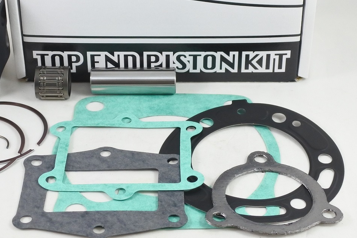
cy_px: 32
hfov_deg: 30.4
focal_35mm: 66
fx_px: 655
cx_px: 135
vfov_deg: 20.3
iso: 500
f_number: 4
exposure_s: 1/125
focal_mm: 12.8
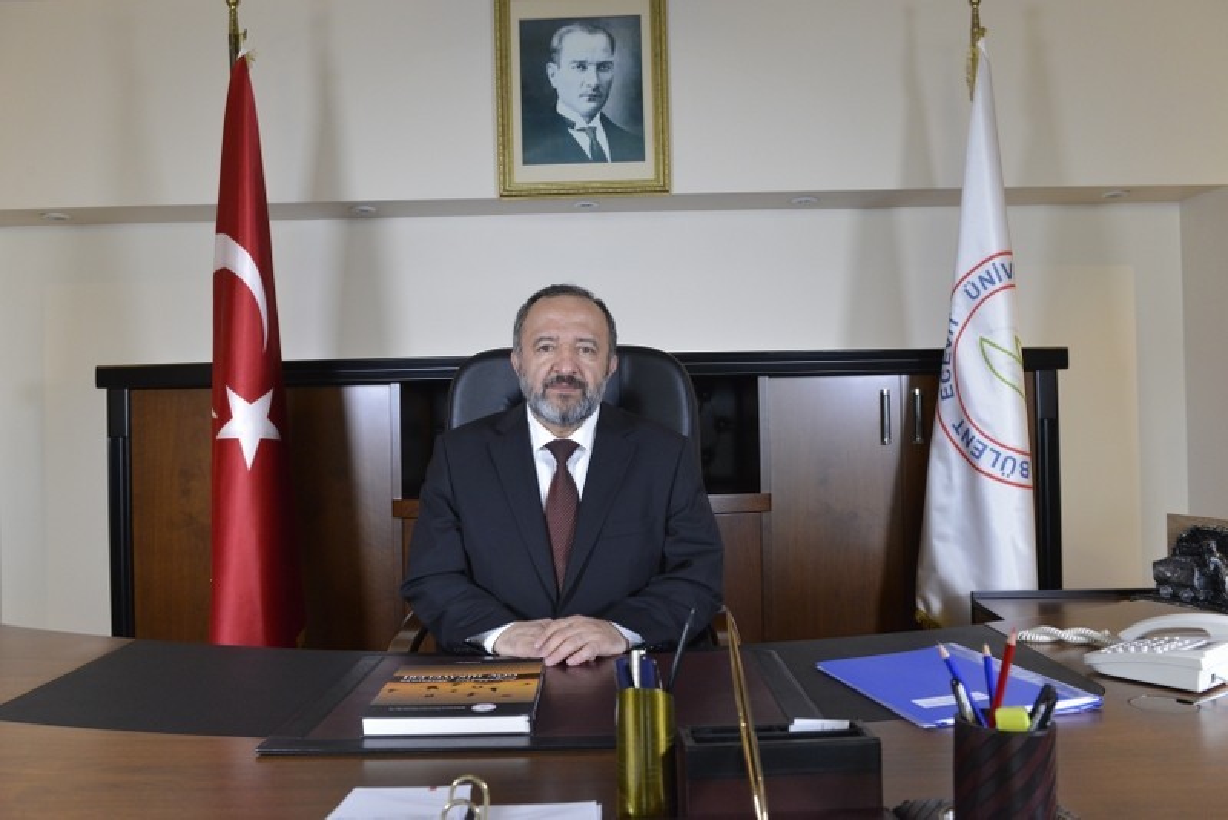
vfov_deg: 45.0
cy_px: 410
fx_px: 990
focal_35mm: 29
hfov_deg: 63.6
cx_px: 614
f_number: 6.3
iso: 3200
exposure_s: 1/20
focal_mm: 29
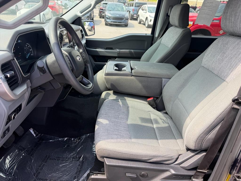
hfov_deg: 71.6
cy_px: 90
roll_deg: -7.2
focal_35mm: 24
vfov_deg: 56.8
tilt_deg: -27.6
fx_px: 167
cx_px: 120
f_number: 1.78
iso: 80
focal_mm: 6.76
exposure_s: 1/448
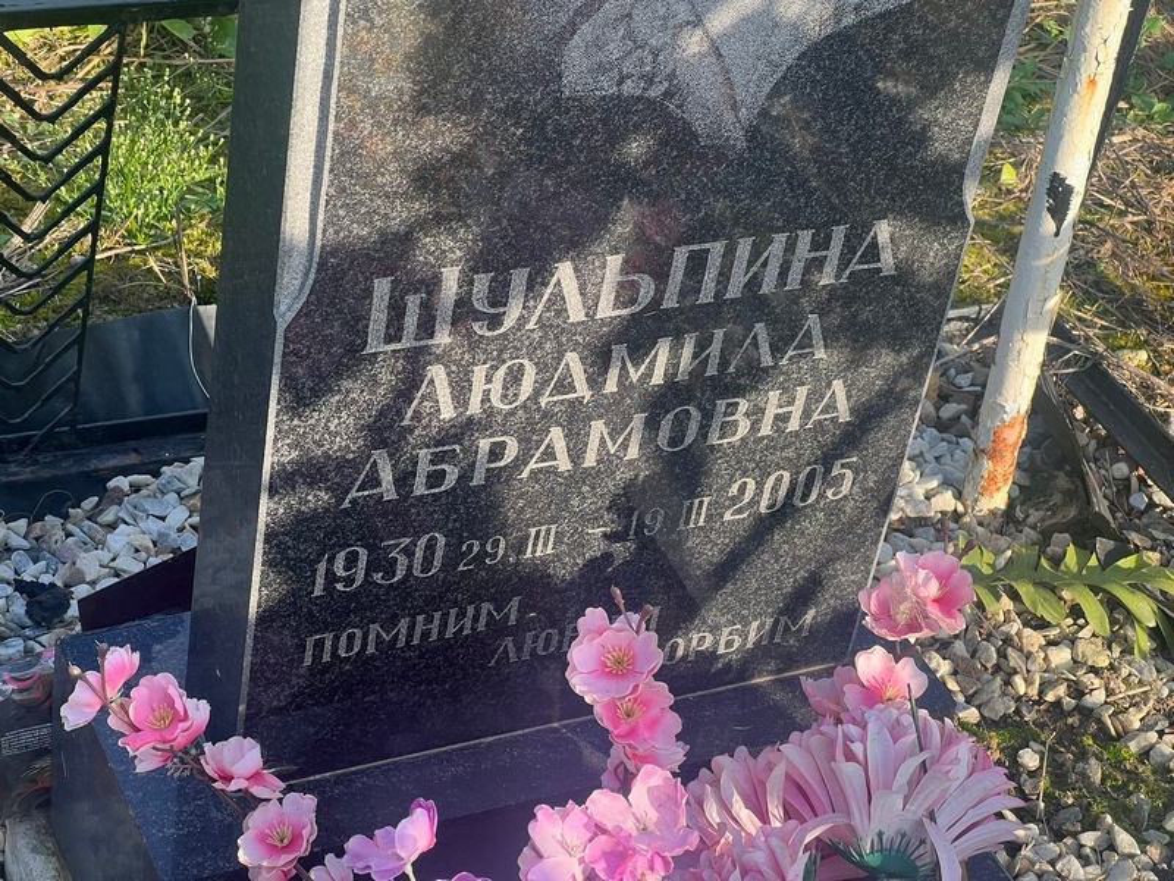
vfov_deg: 19.1
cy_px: 440
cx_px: 587
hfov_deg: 25.3
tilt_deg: -38.4
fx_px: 2611
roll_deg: -14.2
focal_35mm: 77
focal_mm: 9
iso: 32
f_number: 2.8
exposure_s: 1/128
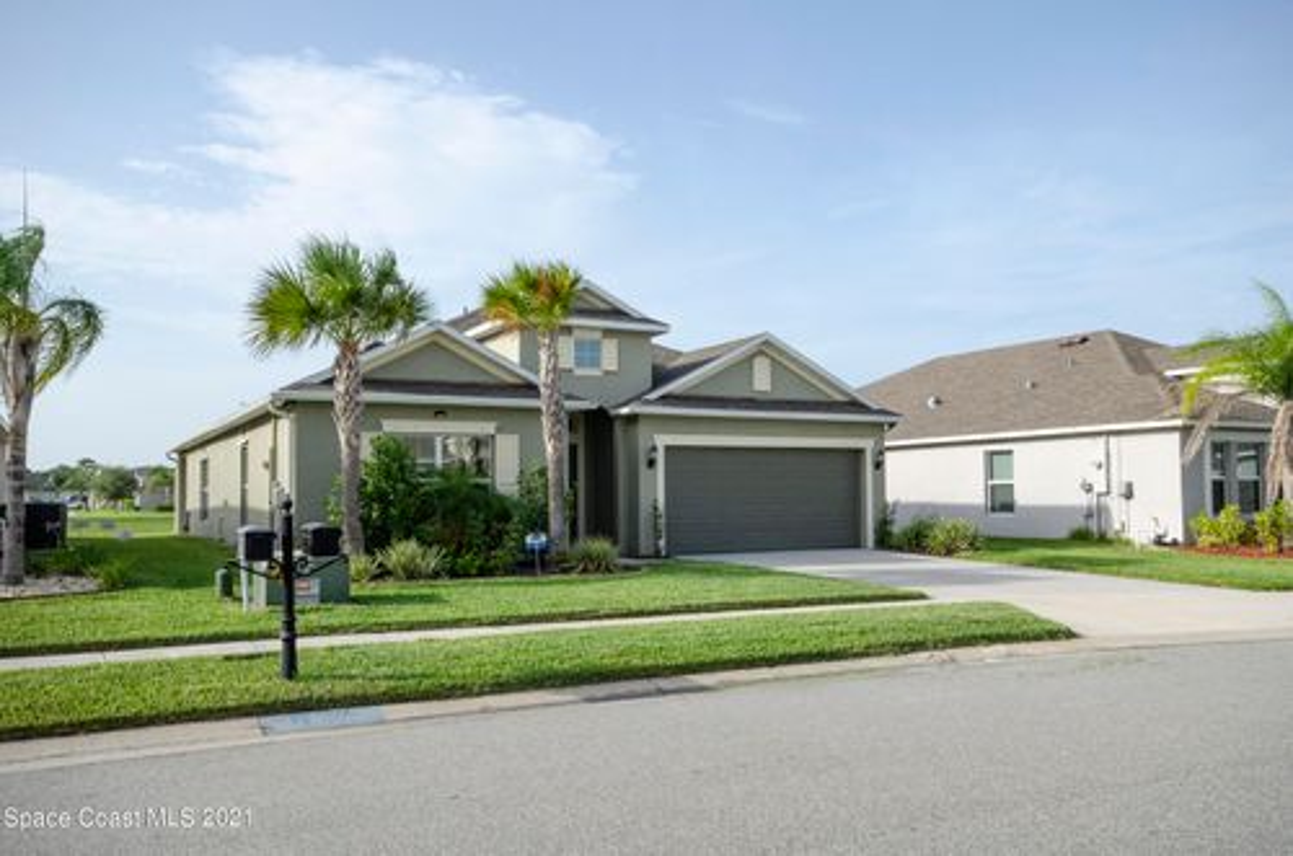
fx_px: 1075
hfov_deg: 62.0
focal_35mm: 30
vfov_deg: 43.4
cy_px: 428
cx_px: 646
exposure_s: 1/640
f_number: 13
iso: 800
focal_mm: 20
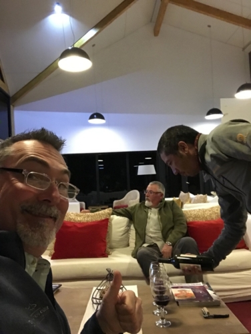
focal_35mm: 32
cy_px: 167
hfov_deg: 44.2
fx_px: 309
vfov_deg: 56.8
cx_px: 126
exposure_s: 1/15
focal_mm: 2.87
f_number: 2.2
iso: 640
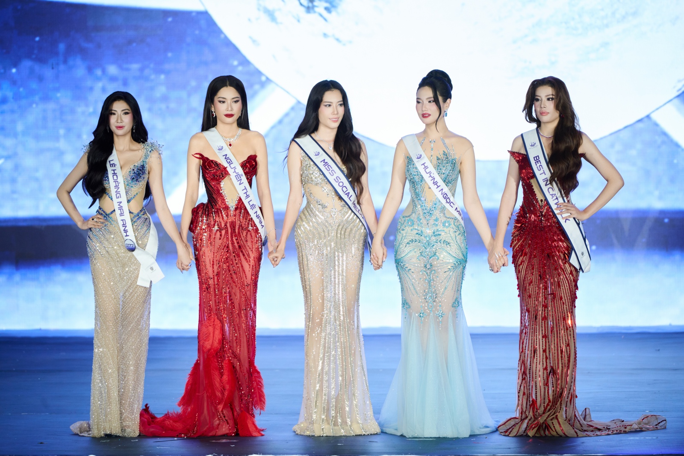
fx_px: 6270
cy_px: 228
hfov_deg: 6.2
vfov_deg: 4.2
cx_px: 342
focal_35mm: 330
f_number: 4
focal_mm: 330
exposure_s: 1/320
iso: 1250
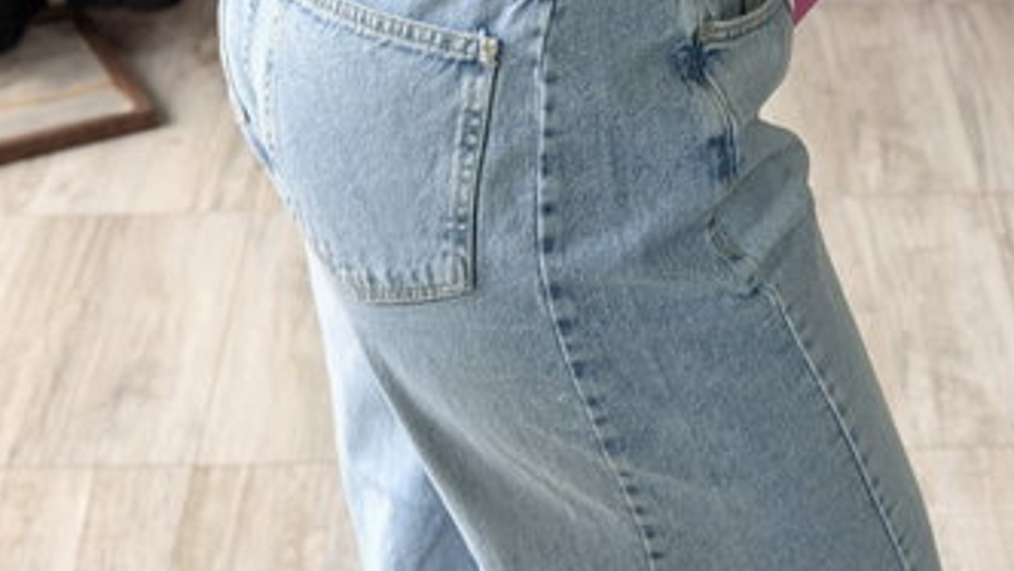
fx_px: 2259
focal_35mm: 84
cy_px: 411
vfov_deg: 14.4
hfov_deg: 25.3
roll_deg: +2.0
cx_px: 586
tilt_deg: -35.9
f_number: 1.78
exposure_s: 1/161
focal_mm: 6.76
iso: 50
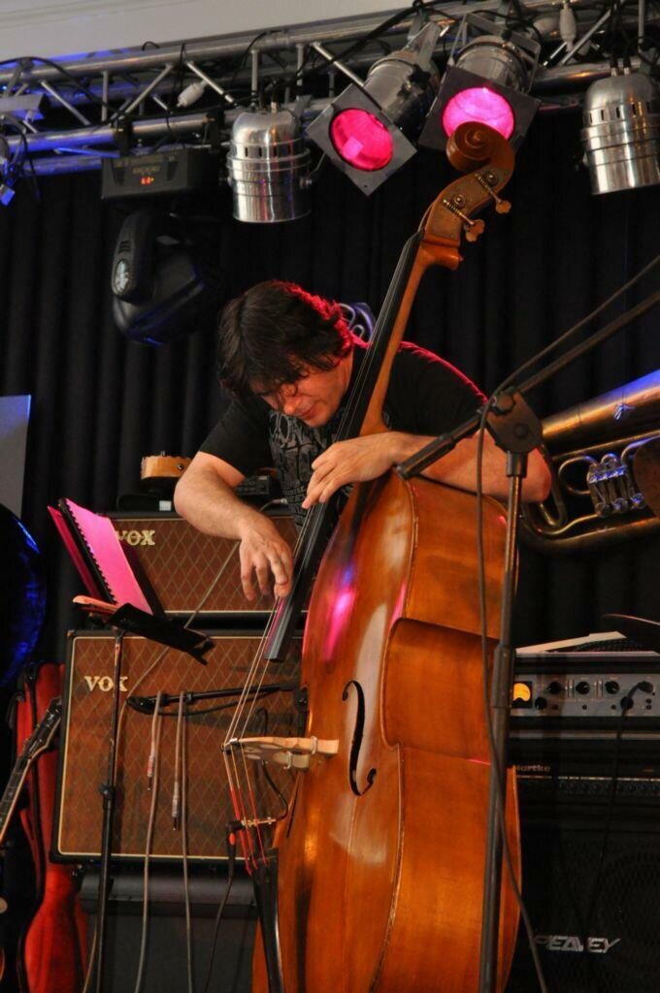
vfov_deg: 27.0
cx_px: 330
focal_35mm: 75
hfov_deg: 18.1
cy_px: 496
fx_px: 2068
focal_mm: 50
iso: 2500
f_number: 5
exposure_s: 1/125
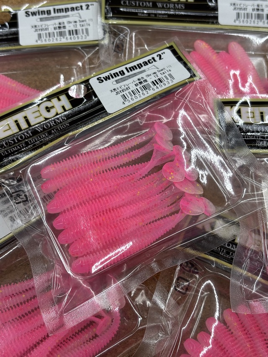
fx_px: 537
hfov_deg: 28.0
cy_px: 178
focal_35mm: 52
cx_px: 134
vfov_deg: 36.8
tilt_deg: -63.7
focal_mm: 5.96
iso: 32
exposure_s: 1/120
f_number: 1.6
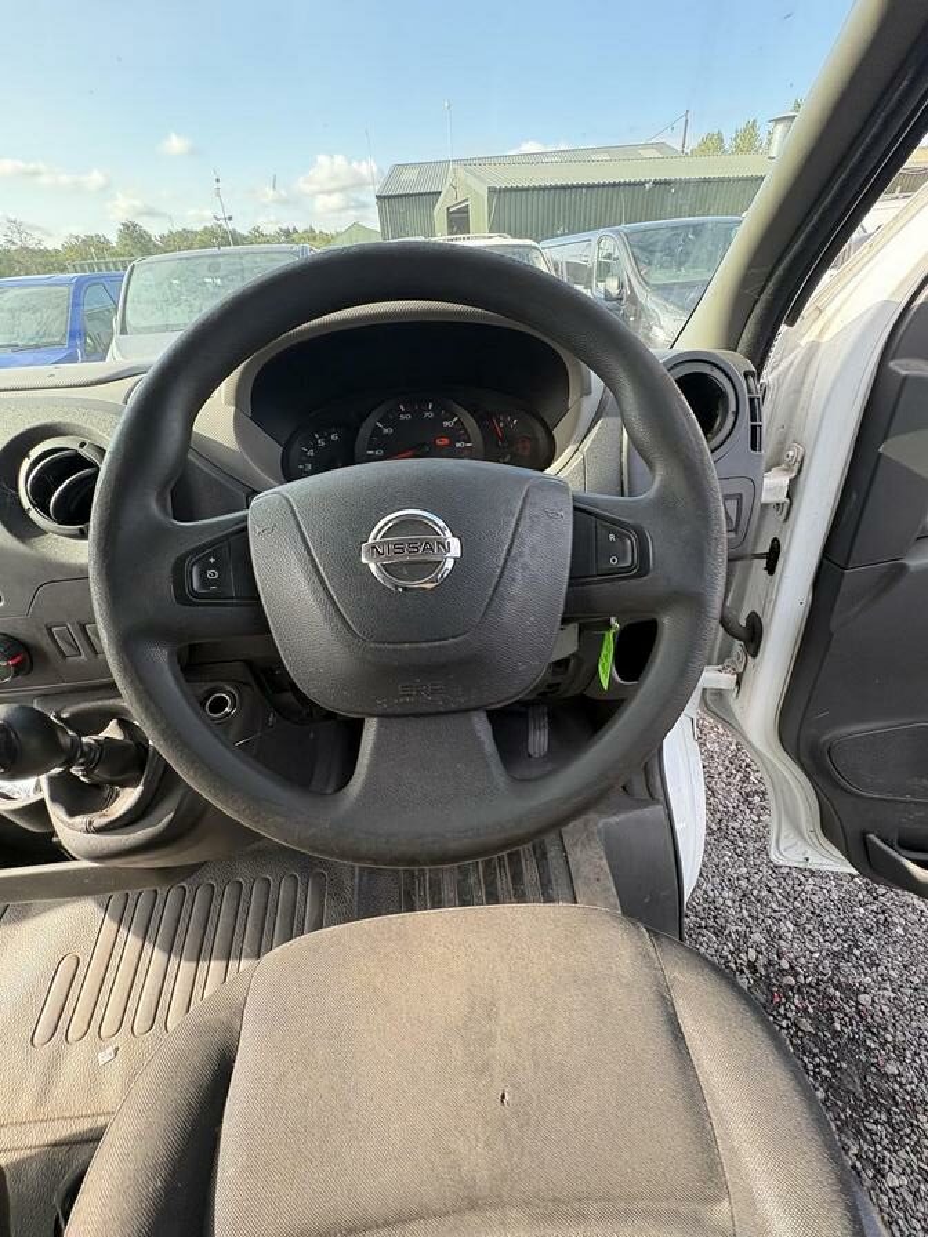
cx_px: 464
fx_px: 500
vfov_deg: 102.1
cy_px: 618
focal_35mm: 14
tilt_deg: -37.9
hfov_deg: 85.7
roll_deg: -2.1
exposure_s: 1/138
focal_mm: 2.22
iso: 125
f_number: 2.2
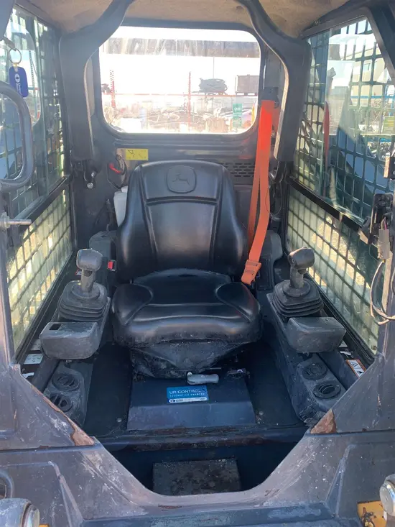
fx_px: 395
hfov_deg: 53.1
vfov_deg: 67.3
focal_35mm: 26
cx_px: 198
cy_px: 264
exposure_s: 1/122
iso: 25
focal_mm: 4.25
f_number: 1.8
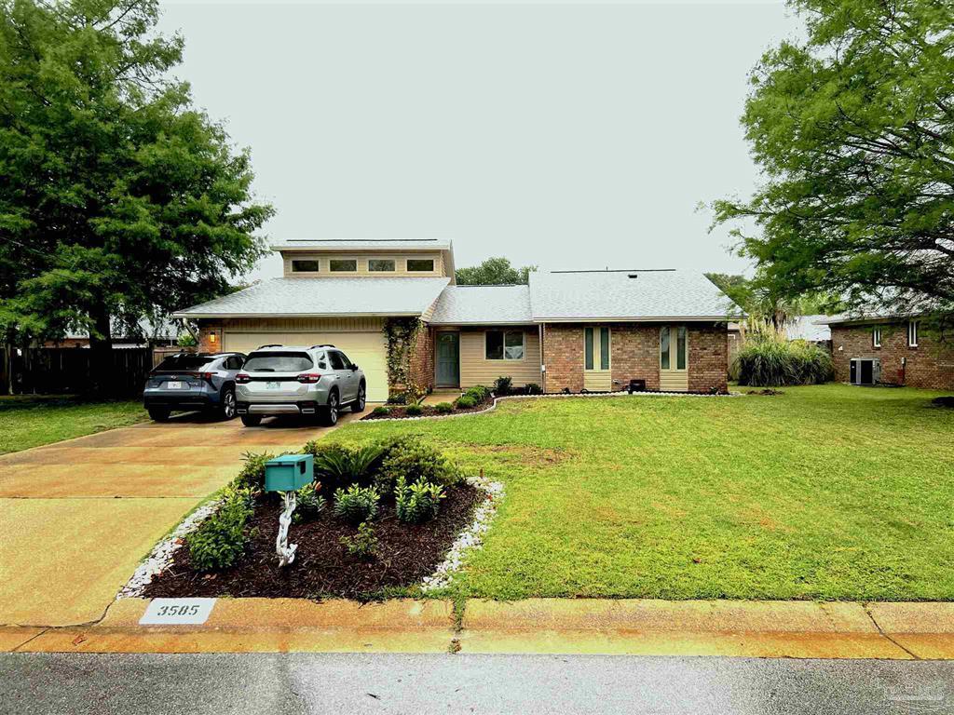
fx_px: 717
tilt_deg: -0.3
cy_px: 358
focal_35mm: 26
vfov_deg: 53.1
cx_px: 477
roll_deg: +2.0
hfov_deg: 67.3
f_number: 1.5
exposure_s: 1/302
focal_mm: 5.7
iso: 50
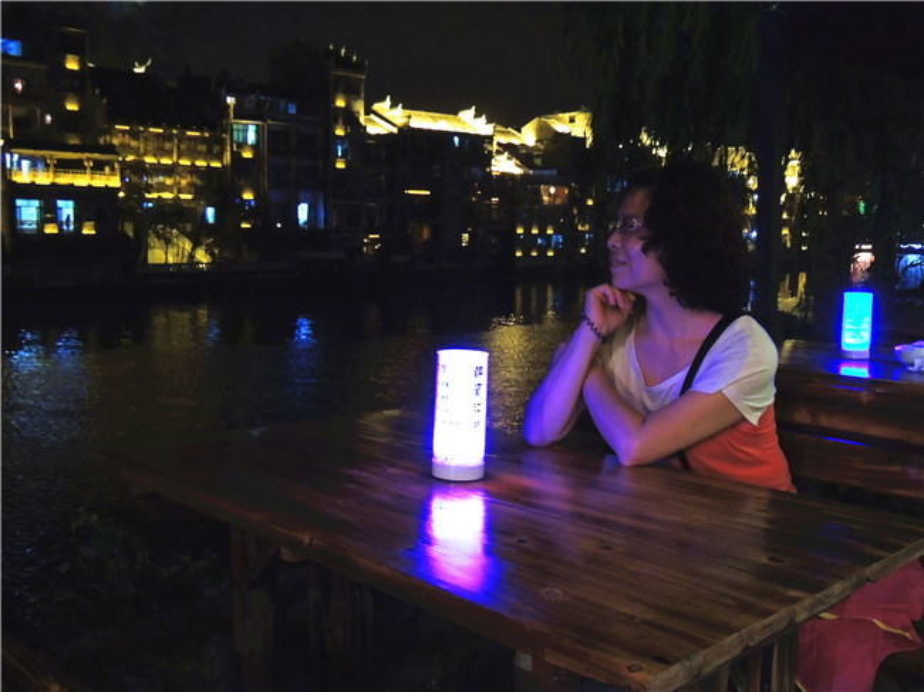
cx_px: 462
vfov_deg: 40.7
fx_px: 934
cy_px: 346
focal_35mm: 35
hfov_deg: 52.6
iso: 800
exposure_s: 1/6
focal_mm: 6.2
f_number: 3.3
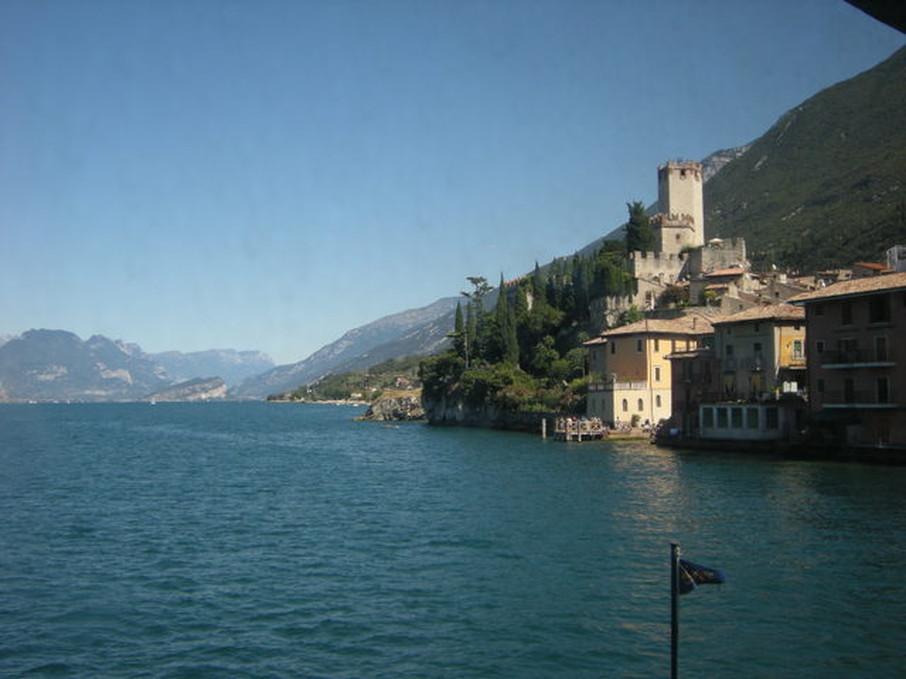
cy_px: 340
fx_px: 1178
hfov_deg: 42.1
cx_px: 453
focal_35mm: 45
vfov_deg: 32.2
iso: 64
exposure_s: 1/265
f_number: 3.5
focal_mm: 7.5
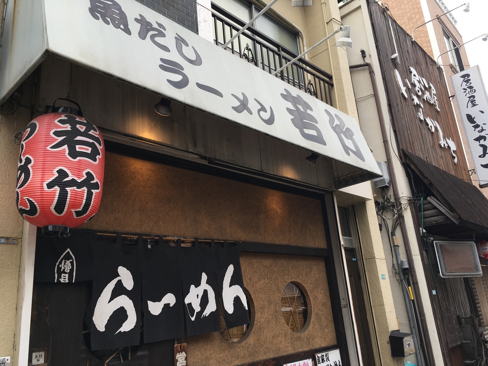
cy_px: 183
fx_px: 409
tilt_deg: +17.5
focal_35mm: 29
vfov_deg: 48.2
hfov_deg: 61.7
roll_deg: +3.8
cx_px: 244
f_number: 2.2
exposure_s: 1/427
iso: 25
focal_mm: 4.15
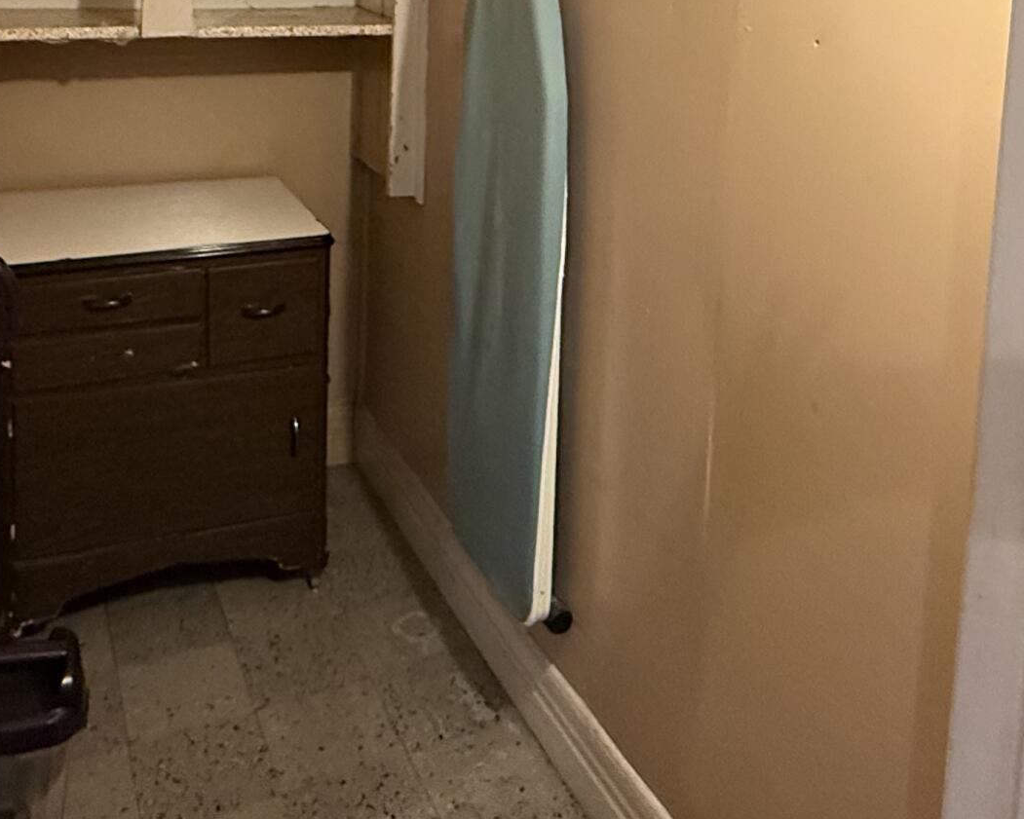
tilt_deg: -4.7
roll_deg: -2.5
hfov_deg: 46.8
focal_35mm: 39
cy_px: 61
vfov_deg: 35.6
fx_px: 1182
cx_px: 545
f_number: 2.2
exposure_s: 1/60
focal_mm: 2.22
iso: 500
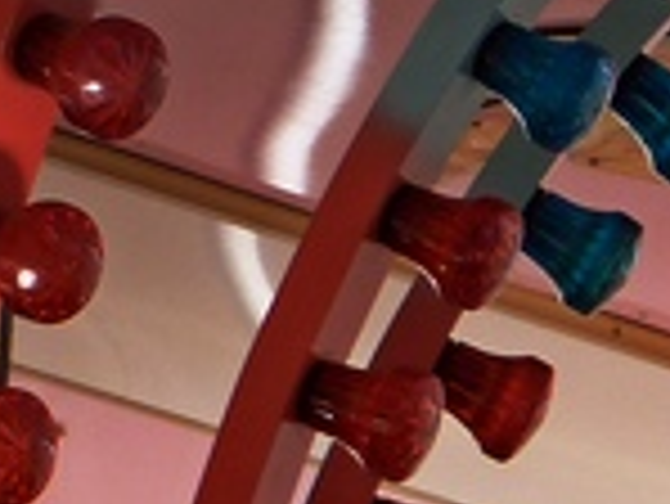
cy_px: 1440
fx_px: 11429
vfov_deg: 2.5
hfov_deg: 3.3
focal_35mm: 590
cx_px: 1817
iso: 100
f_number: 3.4
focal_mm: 15.8
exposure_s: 1/60
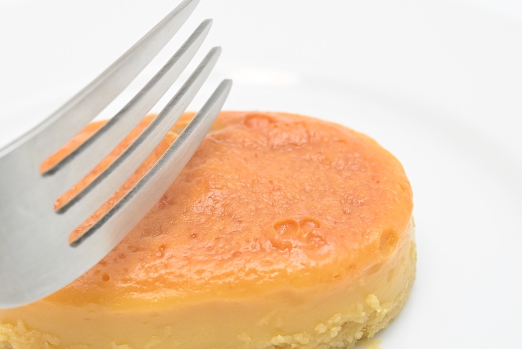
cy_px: 184
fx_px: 1103
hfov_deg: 26.6
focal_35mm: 76
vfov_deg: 18.0
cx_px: 202
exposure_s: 1/200
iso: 6400
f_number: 11
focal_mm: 60
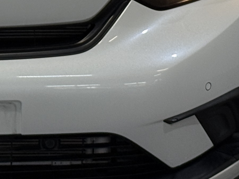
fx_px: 1491
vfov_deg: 6.8
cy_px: -75
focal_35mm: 216
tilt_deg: -12.3
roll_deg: +0.2
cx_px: -65
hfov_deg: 9.0
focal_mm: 6.76
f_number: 1.78
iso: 50
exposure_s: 1/145
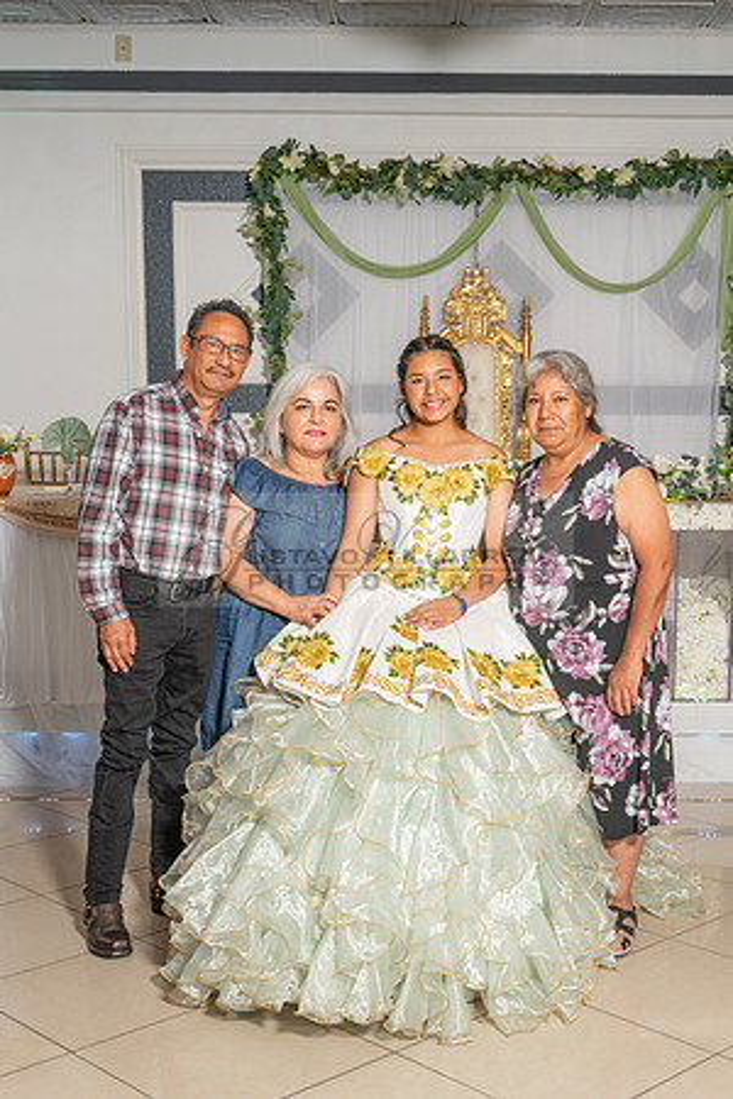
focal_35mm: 49
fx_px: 1483
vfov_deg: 40.6
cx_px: 436
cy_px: 613
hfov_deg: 27.7
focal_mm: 29
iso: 200
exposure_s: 1/200
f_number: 6.3
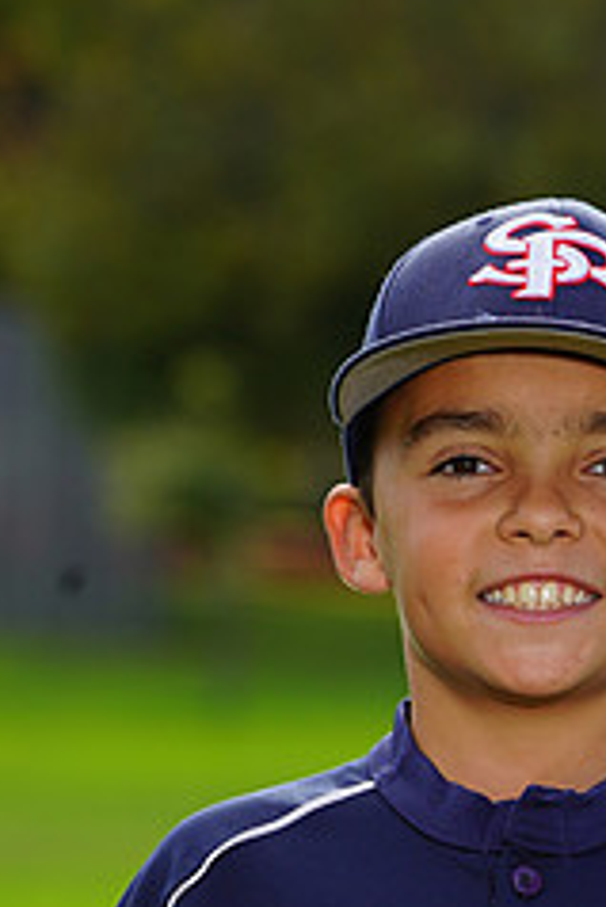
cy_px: 1063
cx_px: 433
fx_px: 14043
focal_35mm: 557
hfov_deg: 2.5
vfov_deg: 3.7
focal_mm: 229
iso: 200
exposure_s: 1/250
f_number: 8
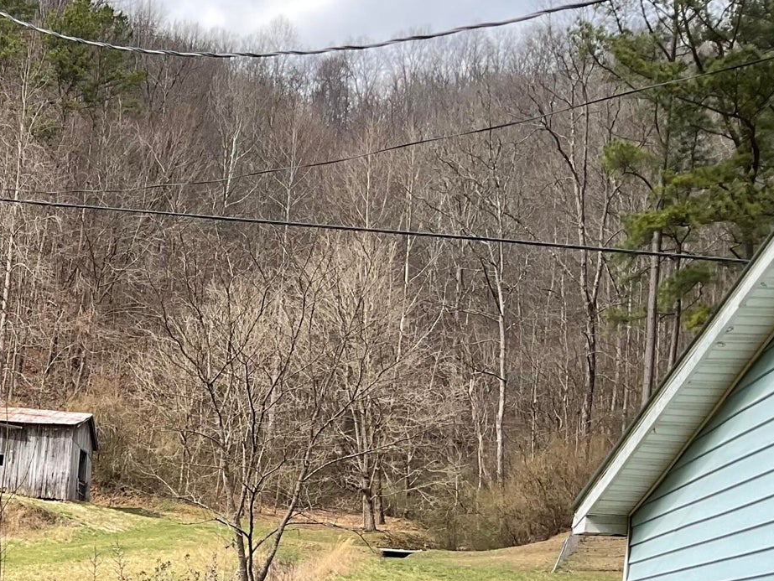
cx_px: -83
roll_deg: -4.2
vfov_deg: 21.2
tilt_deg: +2.0
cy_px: 589
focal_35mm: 67
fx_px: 1499
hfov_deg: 26.6
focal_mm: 3
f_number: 1.8
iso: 16
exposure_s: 1/700
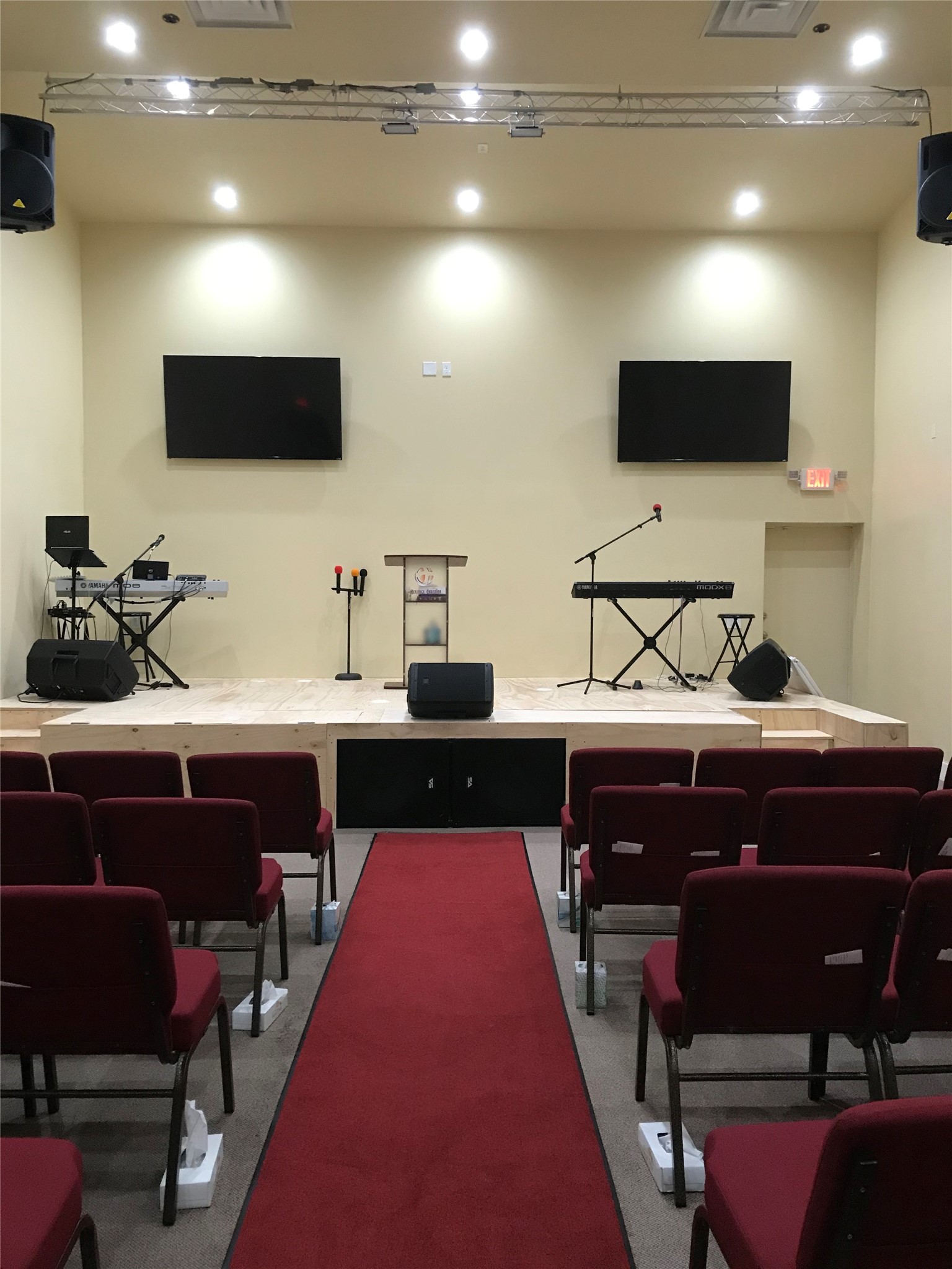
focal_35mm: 28
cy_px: 634
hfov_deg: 49.7
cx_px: 476
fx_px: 1027
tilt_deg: -1.9
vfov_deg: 63.4
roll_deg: -0.4
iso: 64
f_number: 1.8
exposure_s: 1/15
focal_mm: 3.99
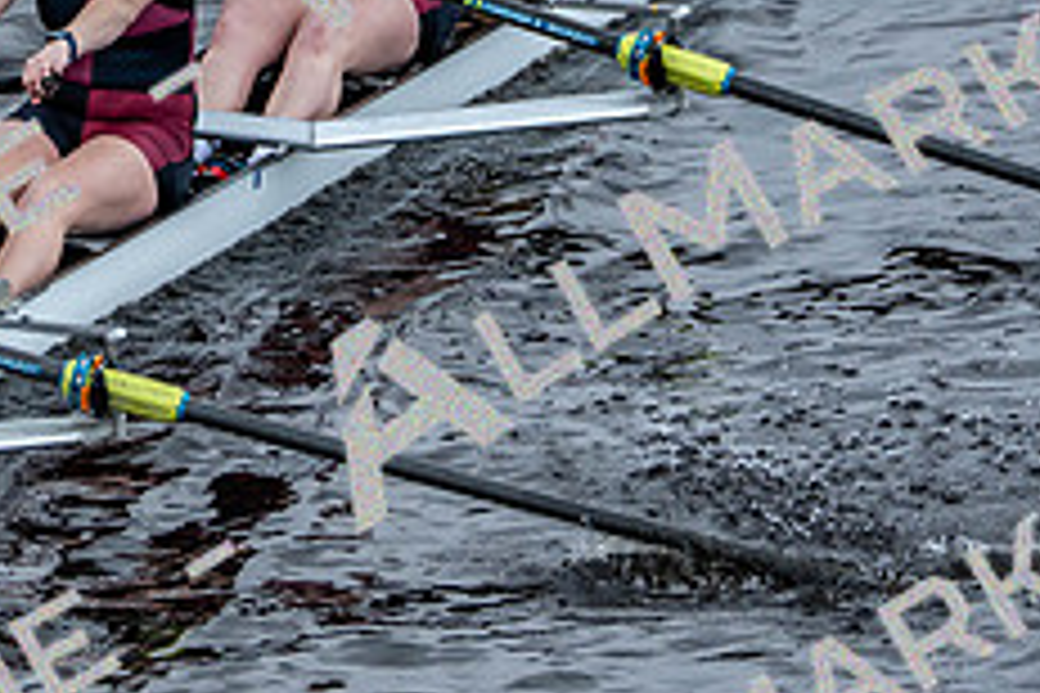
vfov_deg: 1.5
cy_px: 106
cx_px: -54
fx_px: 25998
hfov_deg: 2.3
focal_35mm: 900
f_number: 6.3
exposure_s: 1/1000
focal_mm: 359
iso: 1600
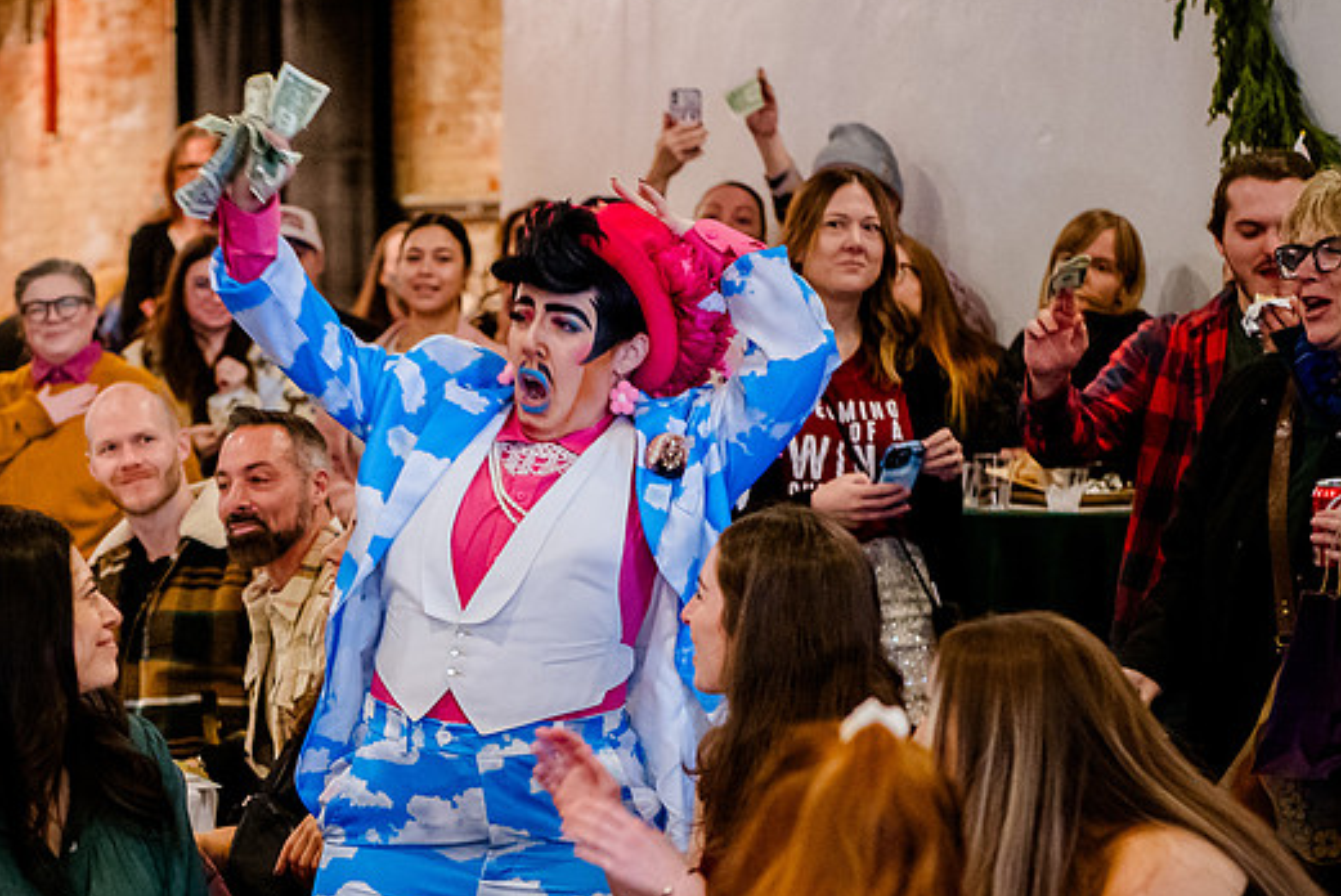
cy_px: 592
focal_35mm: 125
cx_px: 331
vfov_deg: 11.0
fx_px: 4659
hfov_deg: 16.3
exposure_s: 1/80
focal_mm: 70
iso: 6400
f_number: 2.8
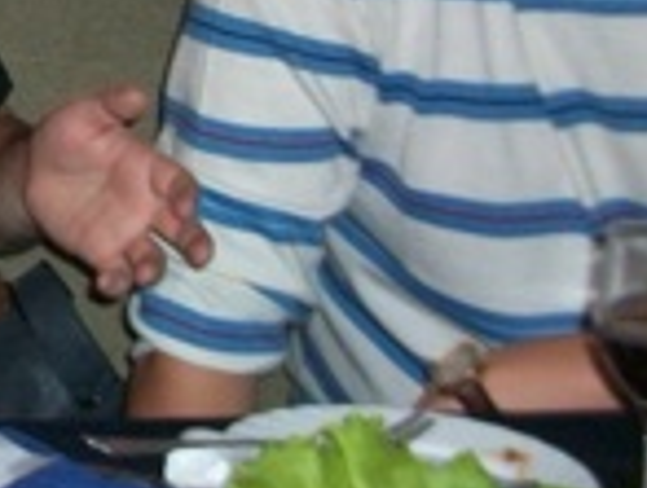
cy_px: -88
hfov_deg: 15.3
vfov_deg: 12.1
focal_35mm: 120
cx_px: -268
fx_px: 2248
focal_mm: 5.7
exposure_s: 1/60
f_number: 2.8
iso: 120
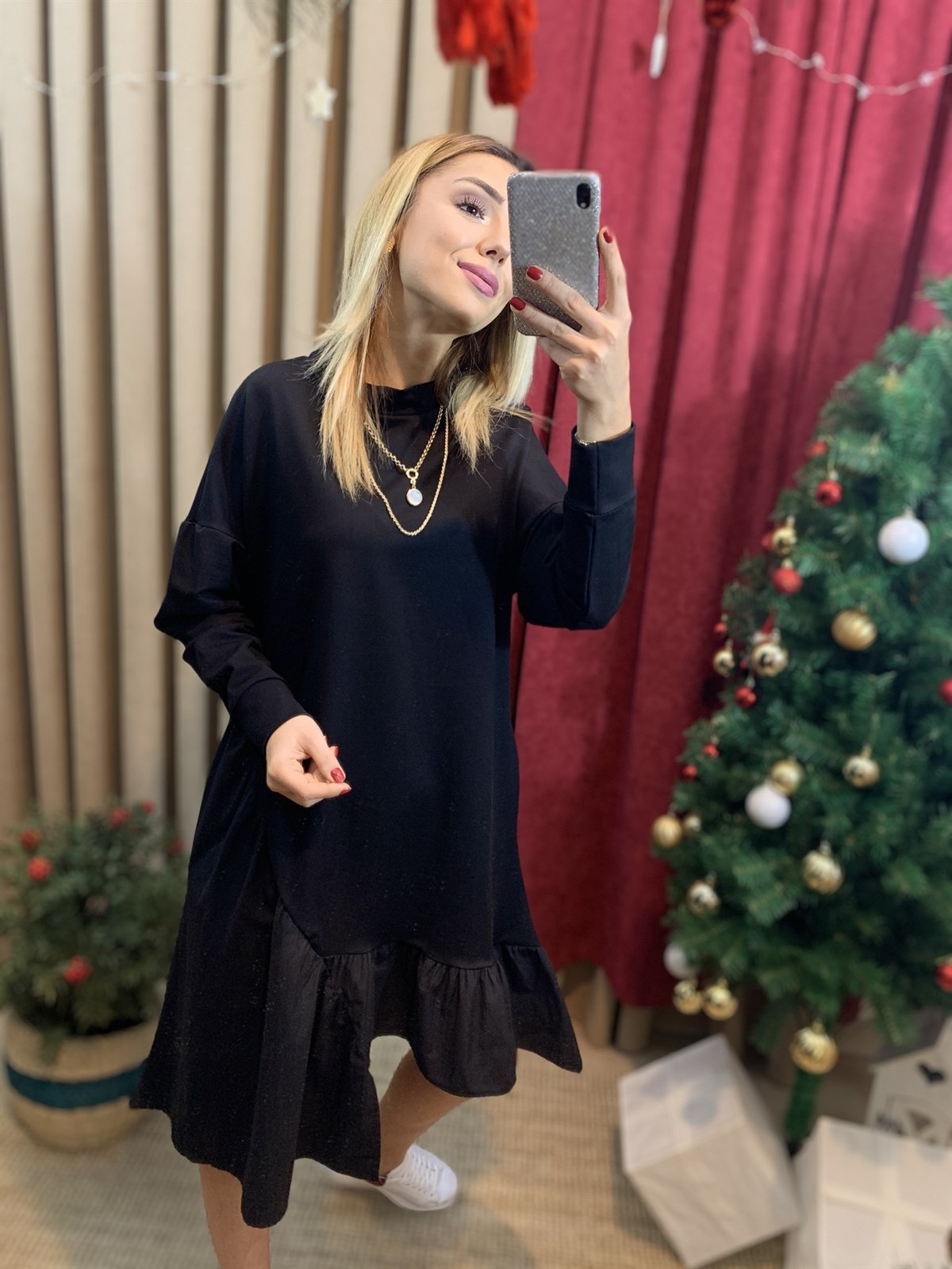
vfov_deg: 67.3
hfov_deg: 53.1
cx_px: 476
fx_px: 953
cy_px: 634
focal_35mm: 26
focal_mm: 4.25
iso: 100
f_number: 1.8
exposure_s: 1/50
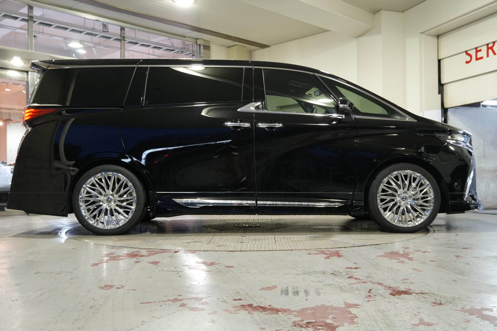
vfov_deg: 36.9
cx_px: 248
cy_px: 166
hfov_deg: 53.1
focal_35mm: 36
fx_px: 497
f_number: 4
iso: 800
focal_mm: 24
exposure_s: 1/40
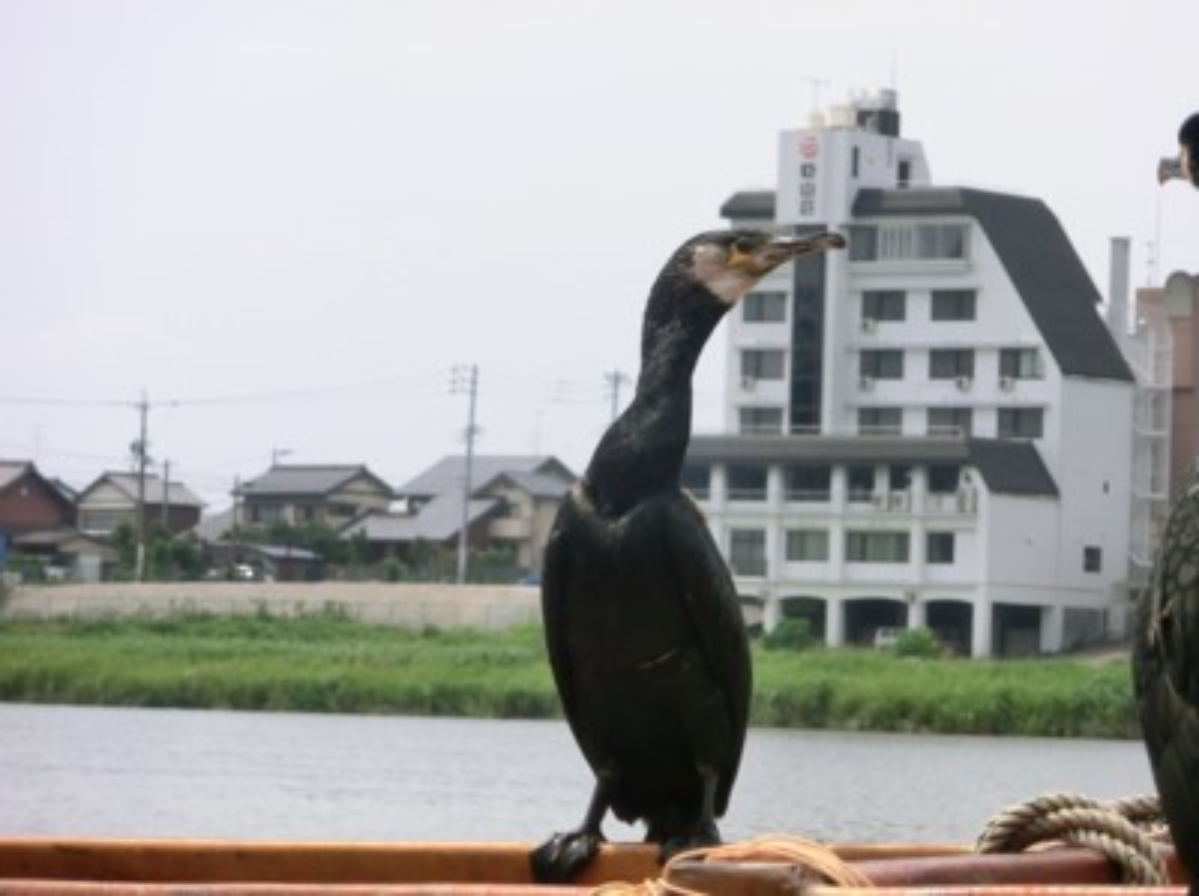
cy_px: 448
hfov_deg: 9.1
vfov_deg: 6.8
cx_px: 600
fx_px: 7542
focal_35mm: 218
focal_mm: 38.6
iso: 80
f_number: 5.8
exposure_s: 1/400
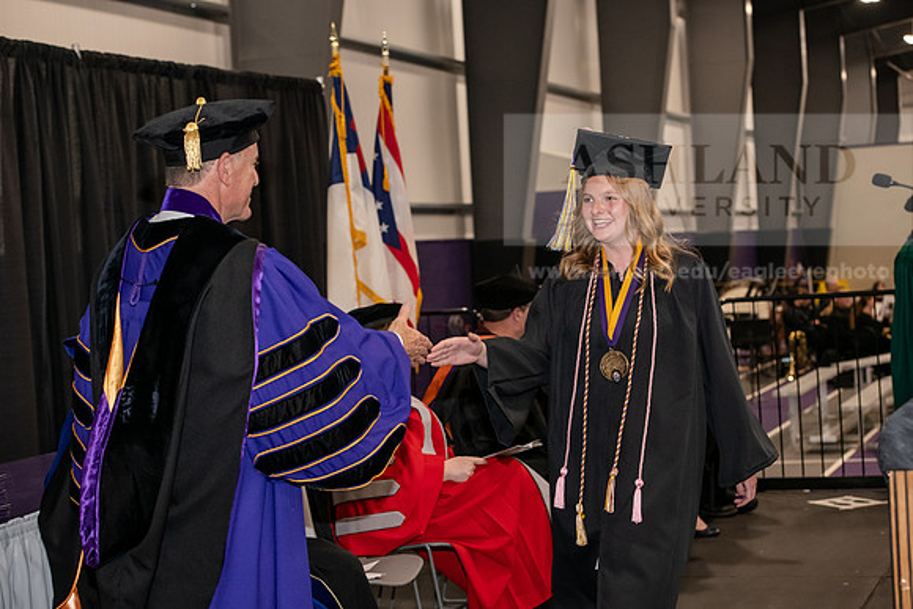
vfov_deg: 19.5
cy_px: 304
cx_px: 456
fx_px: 1776
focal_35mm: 70
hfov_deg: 28.8
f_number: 5
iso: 2500
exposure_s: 1/200
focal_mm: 70
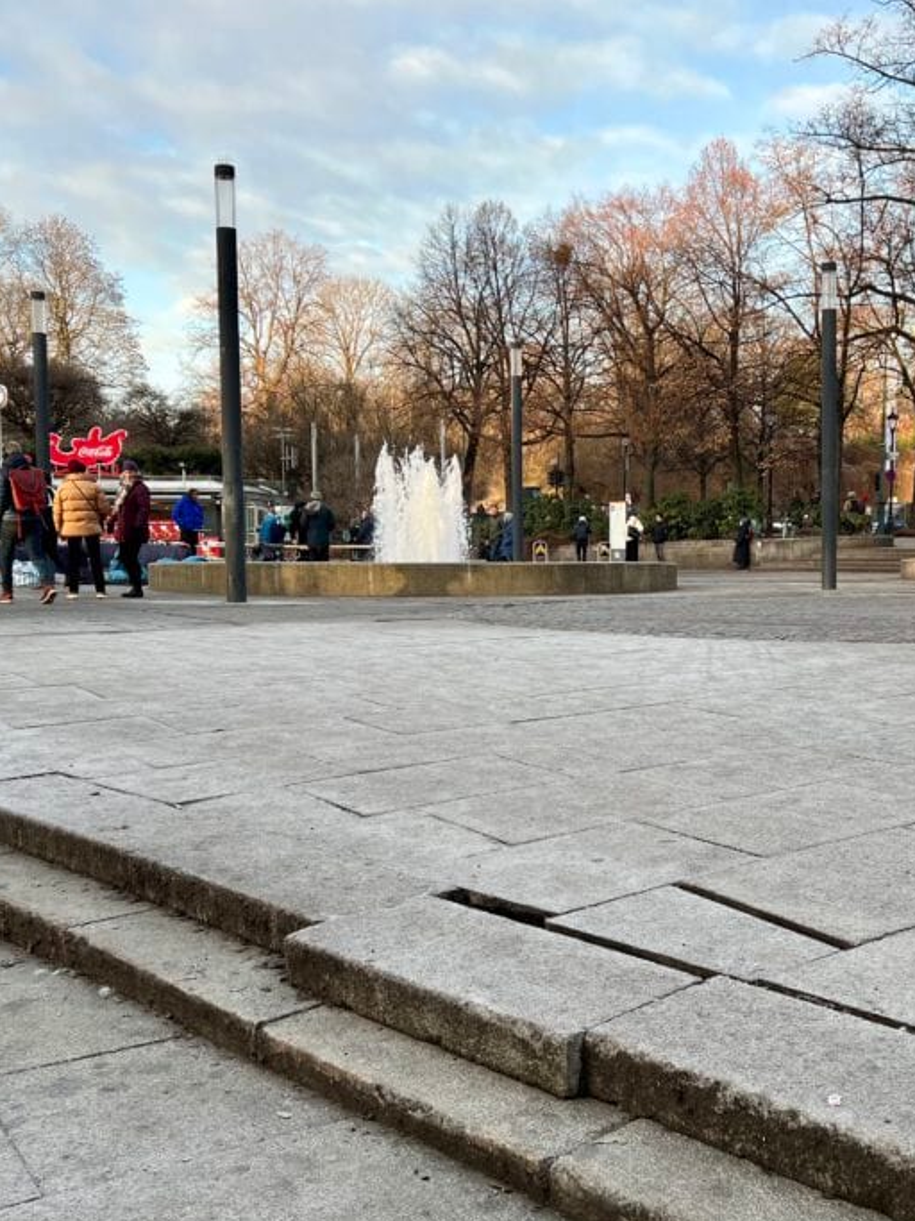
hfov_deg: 36.4
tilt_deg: -4.4
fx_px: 1375
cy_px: 672
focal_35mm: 39
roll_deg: +1.1
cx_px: 611
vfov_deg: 47.8
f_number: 1.5
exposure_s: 1/678
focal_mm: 5.7
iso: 50
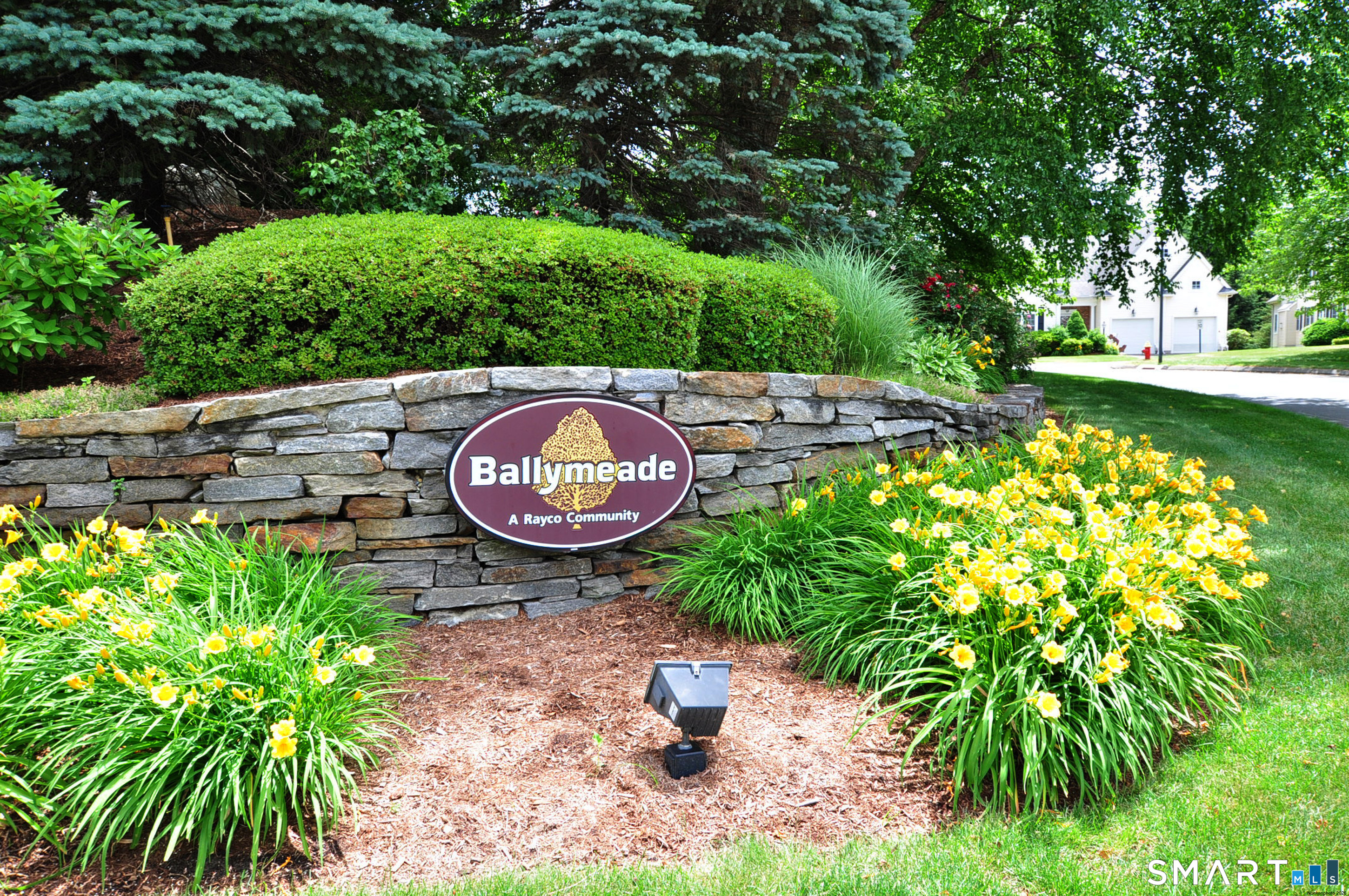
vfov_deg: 50.3
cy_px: 448
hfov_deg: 70.5
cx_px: 674
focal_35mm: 26
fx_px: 954
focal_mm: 17
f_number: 7.1
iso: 200
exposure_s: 1/100
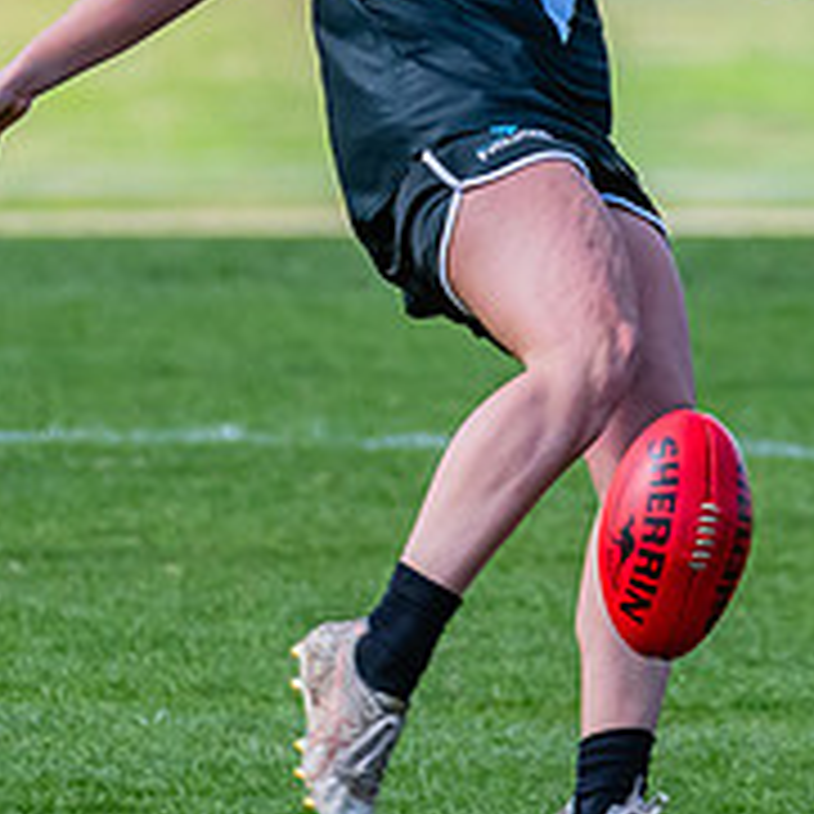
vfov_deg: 1.2
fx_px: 38204
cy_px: 11
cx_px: 650
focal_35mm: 1436
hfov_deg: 1.2
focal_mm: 330
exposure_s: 1/1600
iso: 800
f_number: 7.1
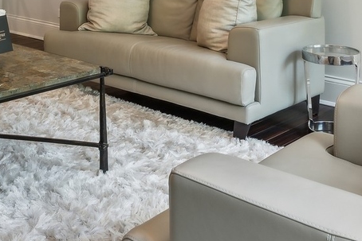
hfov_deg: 34.6
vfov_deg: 21.5
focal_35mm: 57
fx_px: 573
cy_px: -71
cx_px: 109
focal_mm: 16
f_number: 8
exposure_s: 1
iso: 320
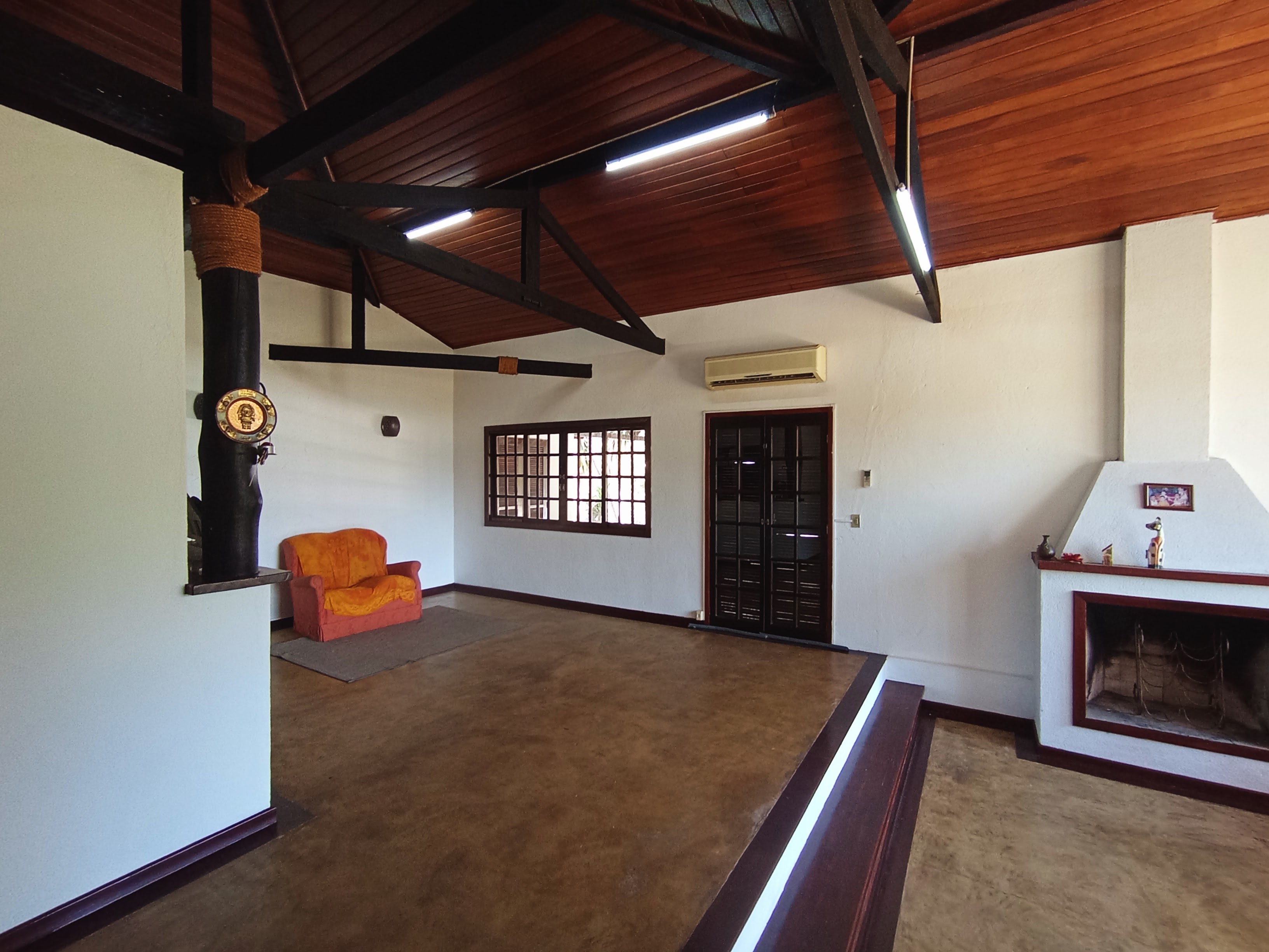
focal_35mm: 16
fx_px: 587
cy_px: 476
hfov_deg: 94.5
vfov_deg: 78.1
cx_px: 634
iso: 159
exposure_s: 1/60
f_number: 2.2
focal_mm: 1.65
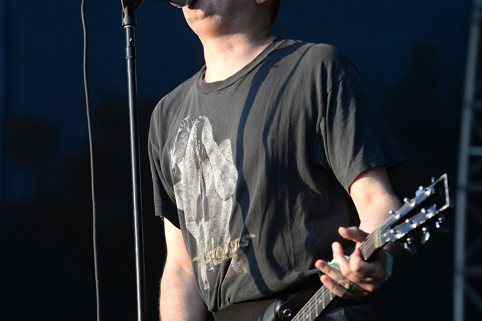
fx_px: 2851
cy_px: 158
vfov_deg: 6.4
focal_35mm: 213
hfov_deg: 9.7
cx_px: 250
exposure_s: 1/1600
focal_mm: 130
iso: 800
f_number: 5.6
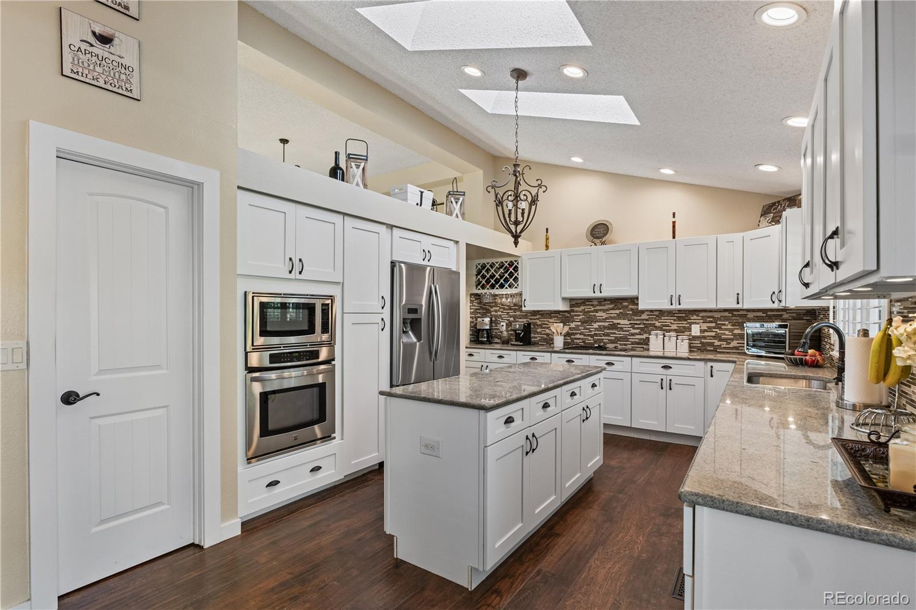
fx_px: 427
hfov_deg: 94.0
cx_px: 458
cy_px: 305
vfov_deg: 71.1
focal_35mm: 17
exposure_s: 1/15
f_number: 8
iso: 250
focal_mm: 11.2
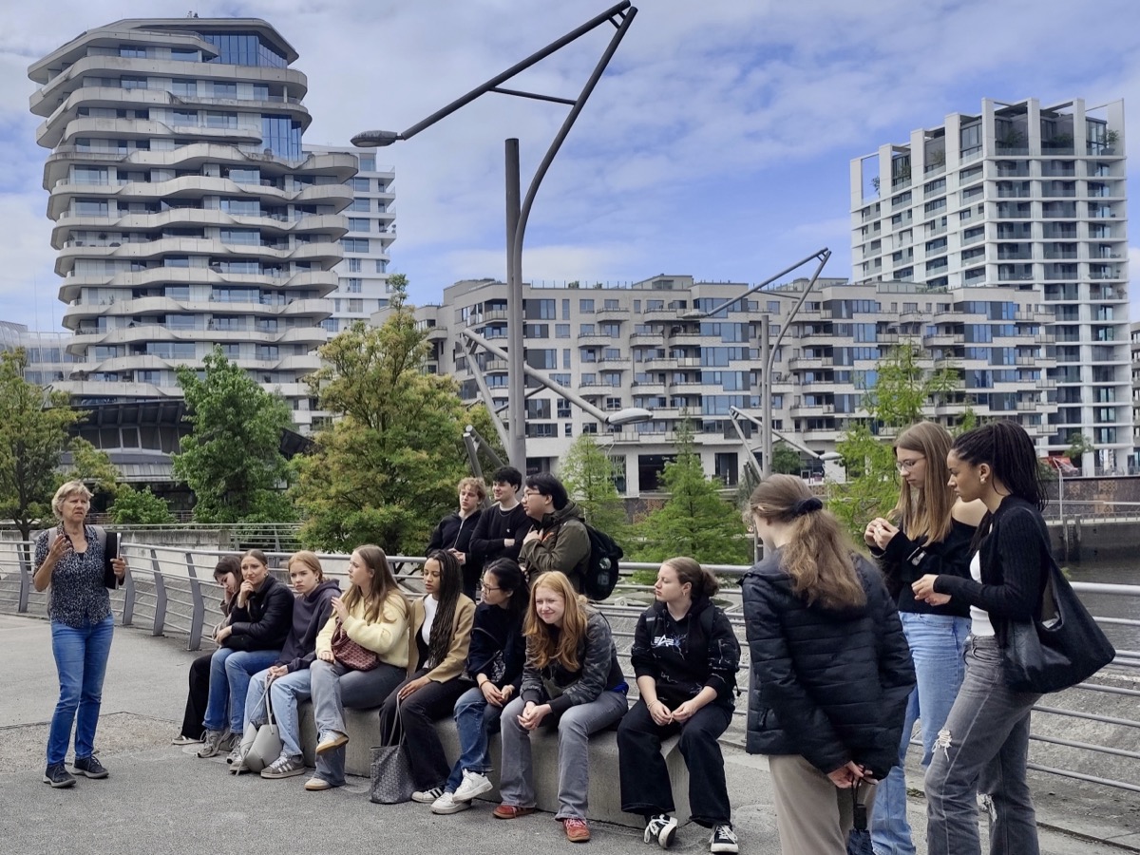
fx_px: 757
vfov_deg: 58.9
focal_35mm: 23
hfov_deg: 73.9
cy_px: 428
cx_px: 570
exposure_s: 1/2182
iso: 50
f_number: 1.65
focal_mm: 6.14
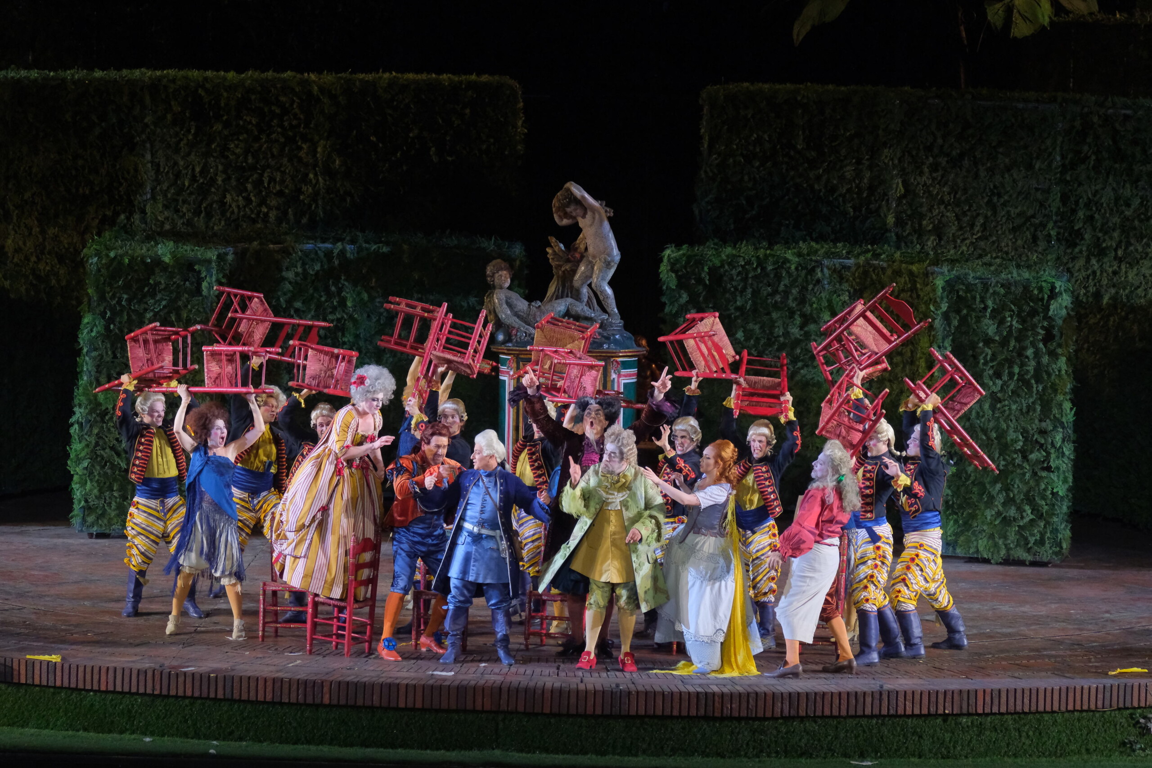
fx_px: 7104
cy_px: 384
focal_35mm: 222
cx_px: 576
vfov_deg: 6.2
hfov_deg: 9.3
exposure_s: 1/160
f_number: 5.6
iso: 2500
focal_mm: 147.9
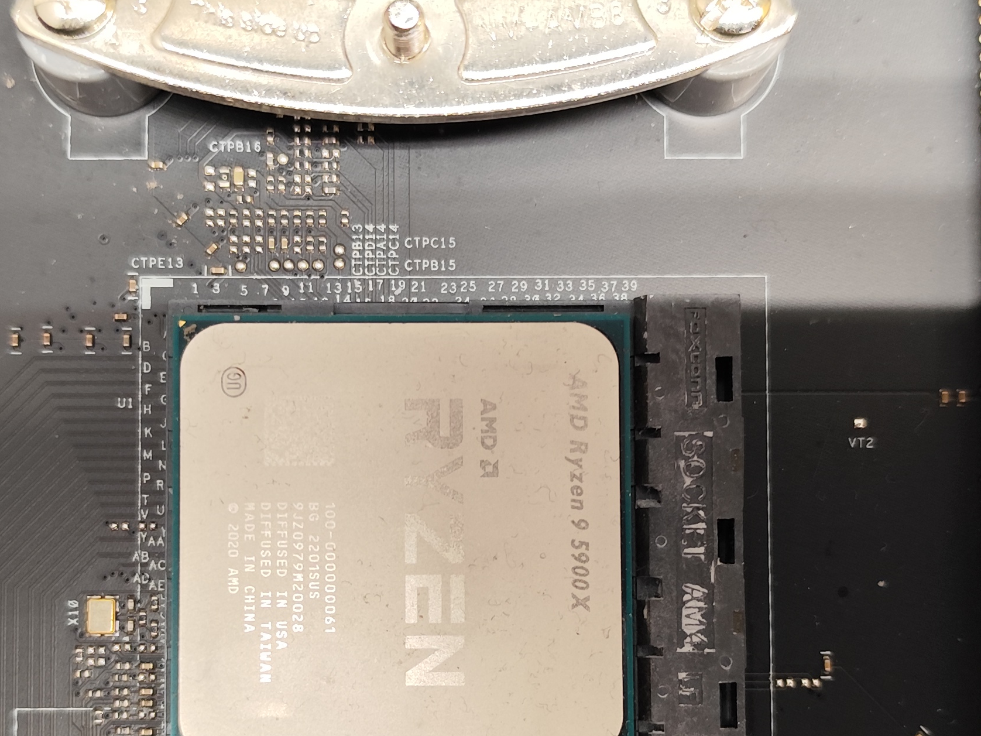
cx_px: 448
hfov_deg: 34.3
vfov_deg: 25.9
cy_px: 500
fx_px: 1587
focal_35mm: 56
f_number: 1.65
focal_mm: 6.19
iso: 500
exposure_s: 1/50
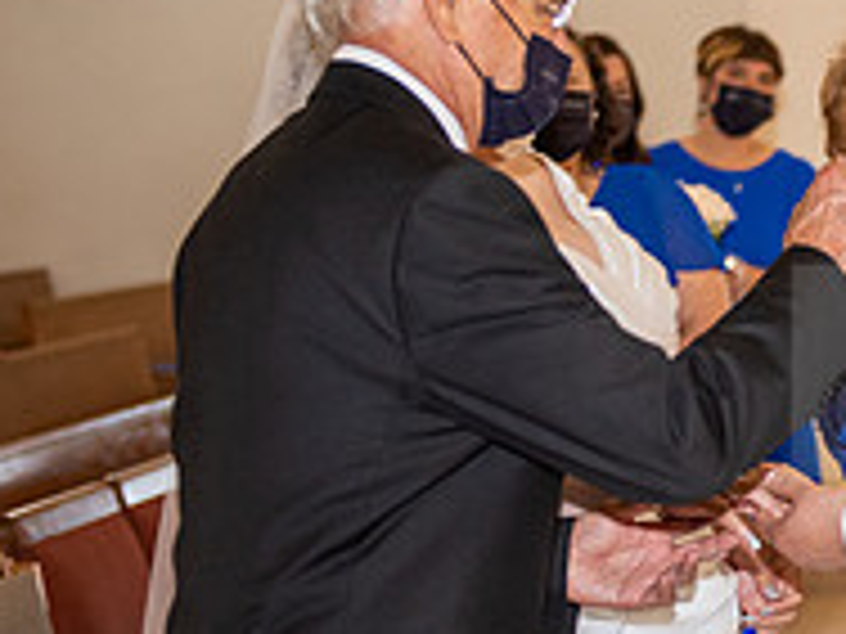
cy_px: 371
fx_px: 3764
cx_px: 1184
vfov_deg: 9.6
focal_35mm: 154
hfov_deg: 12.3
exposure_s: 1/160
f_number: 2.8
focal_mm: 52
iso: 1000
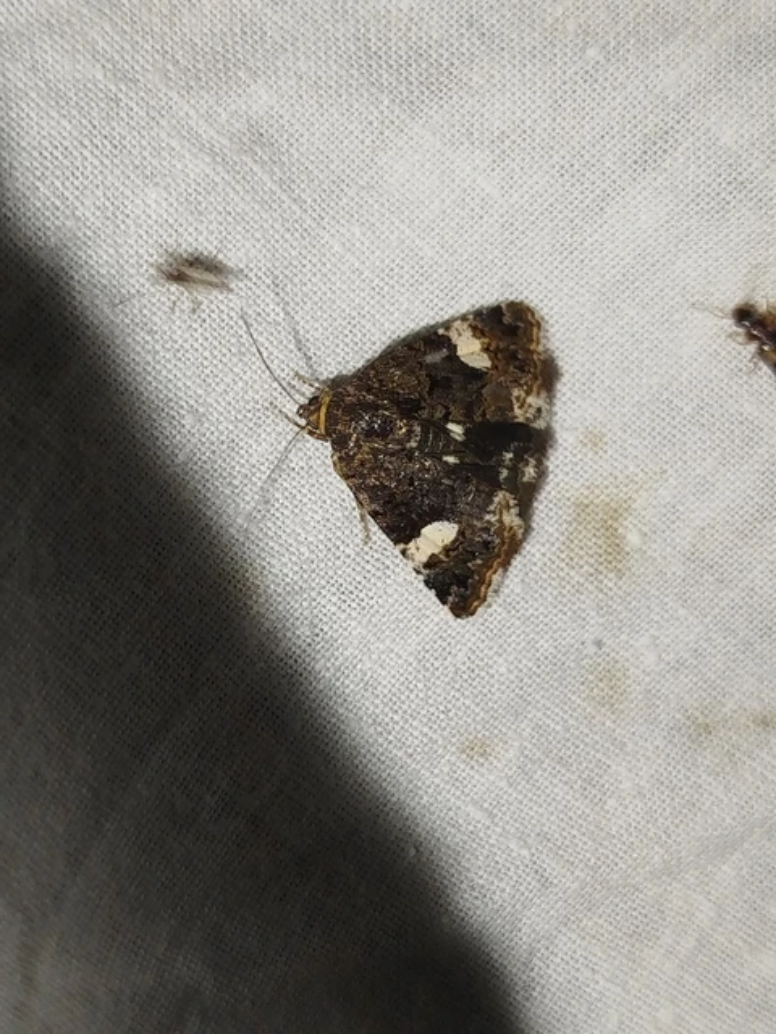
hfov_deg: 25.7
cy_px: 517
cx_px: 388
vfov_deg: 33.8
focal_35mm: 57
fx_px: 1704
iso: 80
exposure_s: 1/50
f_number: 1.7
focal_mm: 5.31
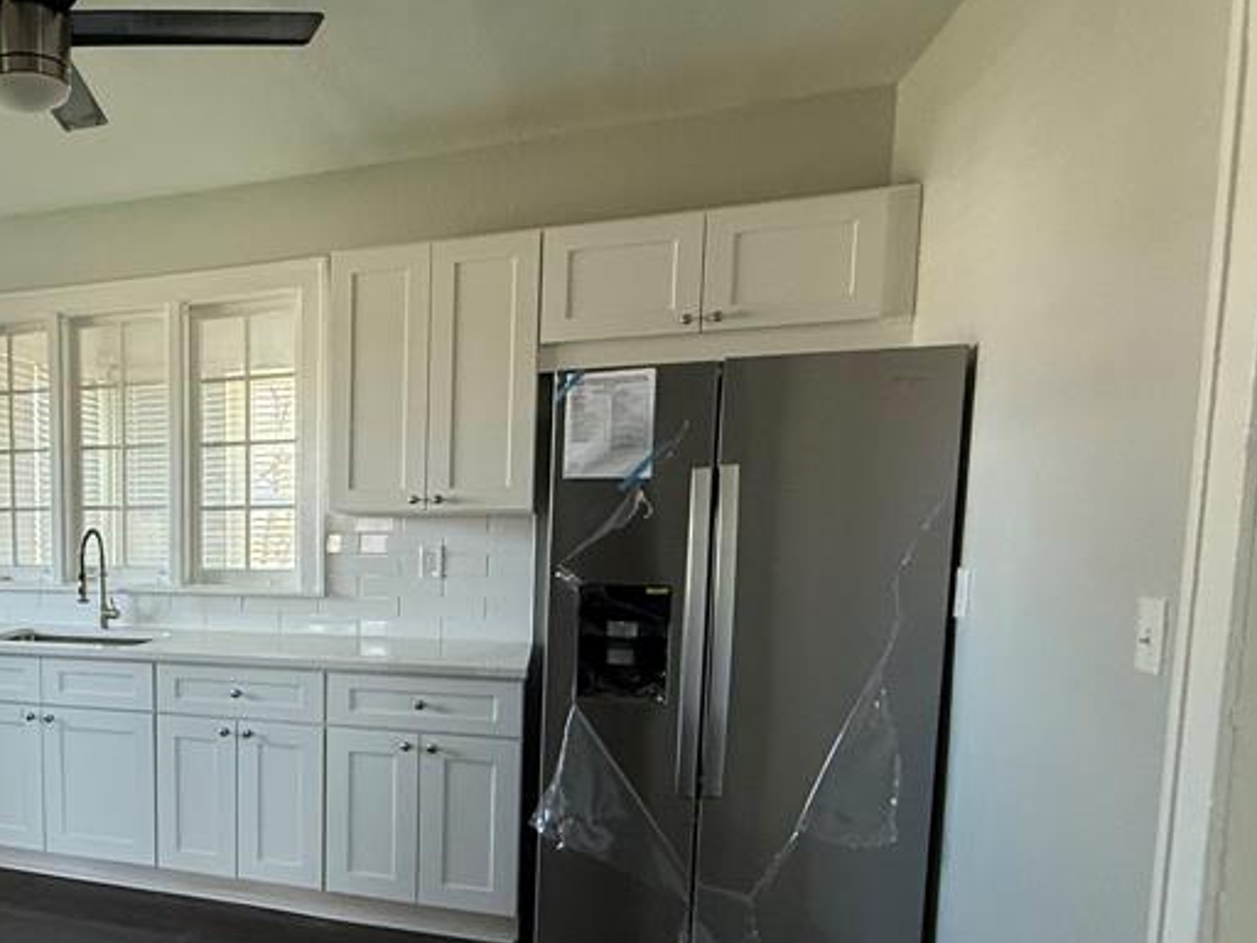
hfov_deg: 55.3
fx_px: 1017
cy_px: 616
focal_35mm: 28
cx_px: 133
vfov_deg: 49.0
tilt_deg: -6.7
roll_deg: +0.1
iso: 320
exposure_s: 1/99
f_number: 2.2
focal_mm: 2.22
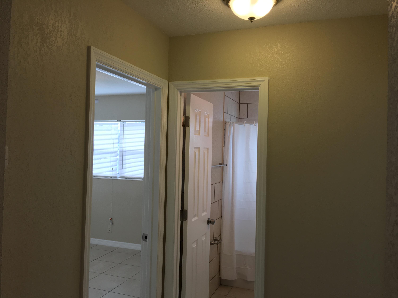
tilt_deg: +0.9
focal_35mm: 29
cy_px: 149
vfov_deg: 48.2
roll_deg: -1.5
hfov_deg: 61.7
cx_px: 199
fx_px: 333
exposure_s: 1/60
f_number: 2.2
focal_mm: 4.15
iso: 32
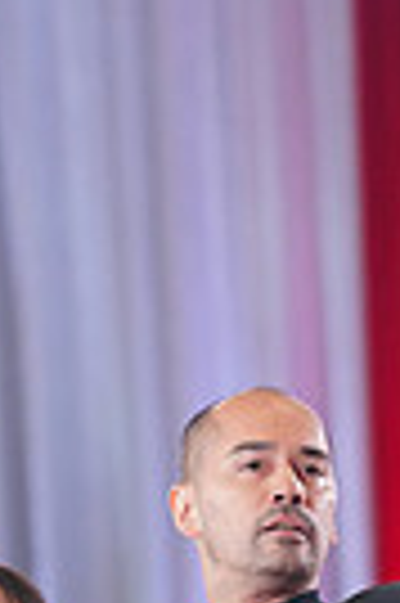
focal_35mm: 550
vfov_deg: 3.7
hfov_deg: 2.5
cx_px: 119
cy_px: 1076
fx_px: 9190
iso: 3200
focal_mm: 127
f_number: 2.8
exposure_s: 1/640
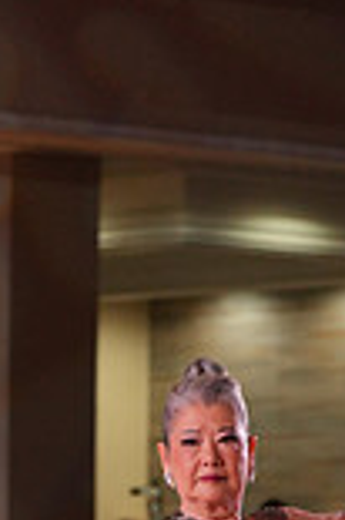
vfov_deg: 6.5
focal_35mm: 311
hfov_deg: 4.4
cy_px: 802
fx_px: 4480
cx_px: -62
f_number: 4
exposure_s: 1/400
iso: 1250
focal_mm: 83
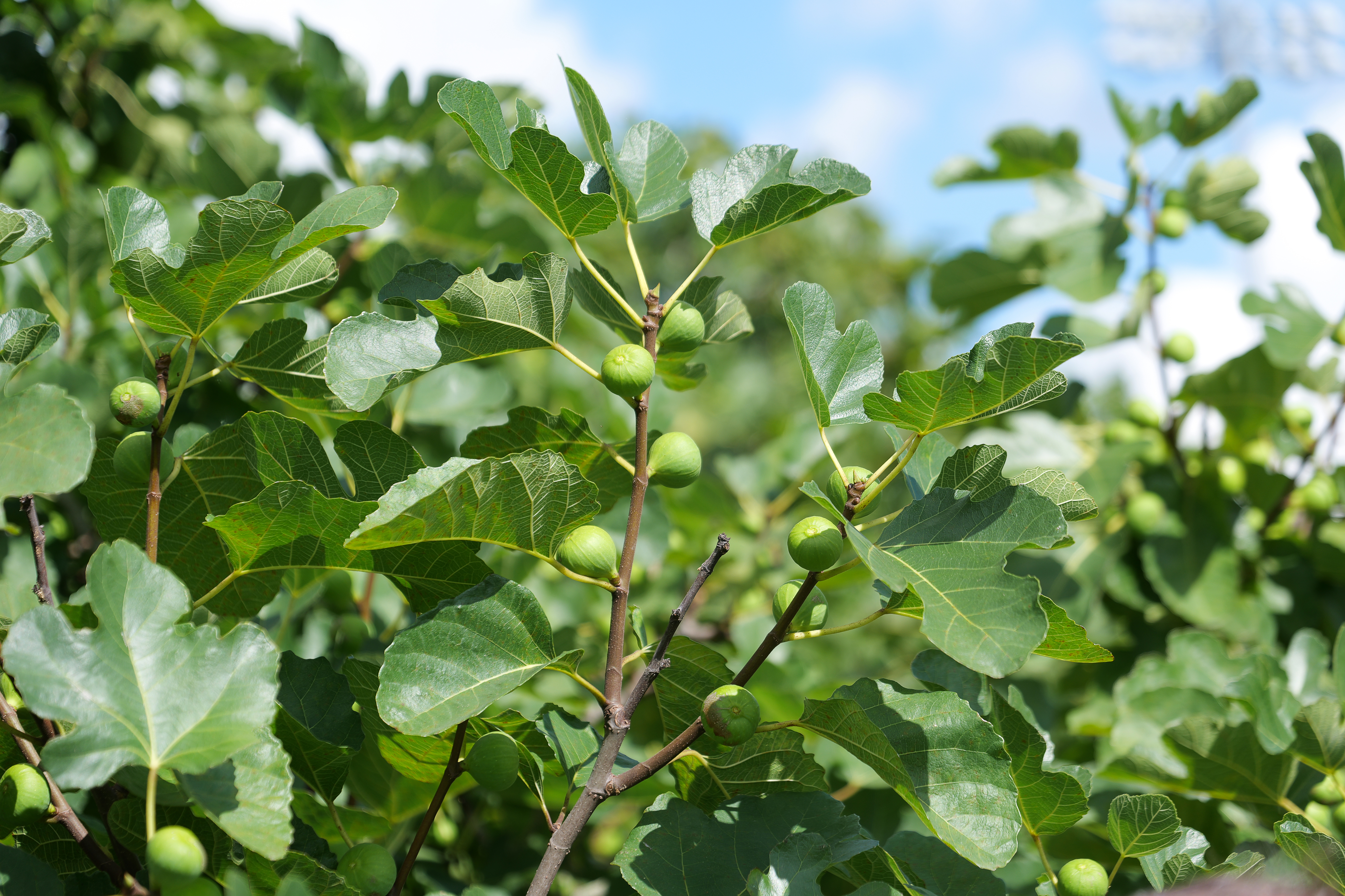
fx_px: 3923
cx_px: 672
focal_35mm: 105
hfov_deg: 19.5
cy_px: 448
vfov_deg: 13.0
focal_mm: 105
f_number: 4.5
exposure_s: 1/400
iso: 100
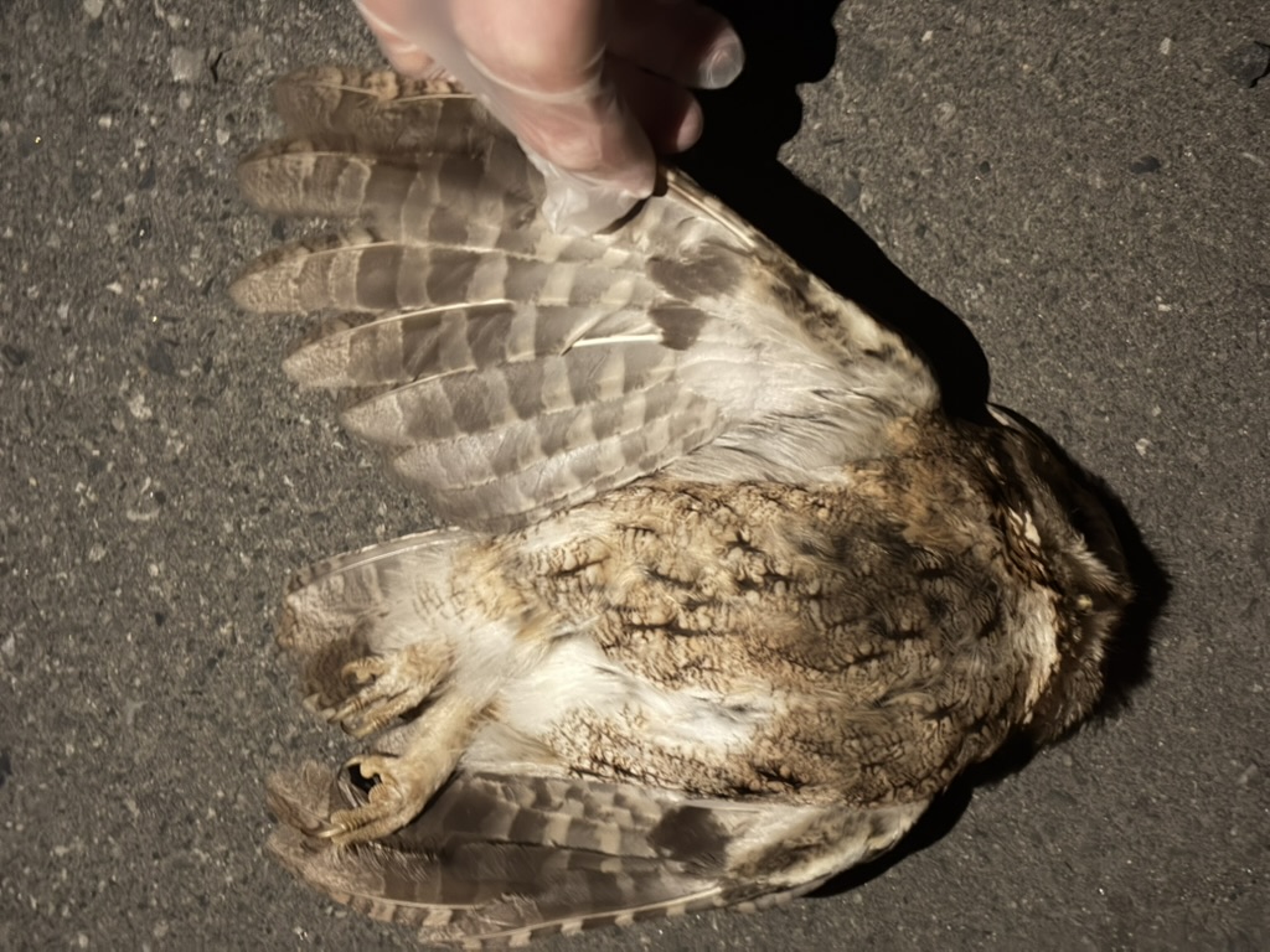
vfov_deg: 28.0
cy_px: 476
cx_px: 635
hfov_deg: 36.8
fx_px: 1908
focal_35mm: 52
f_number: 1.6
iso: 250
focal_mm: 5.96
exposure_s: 1/5
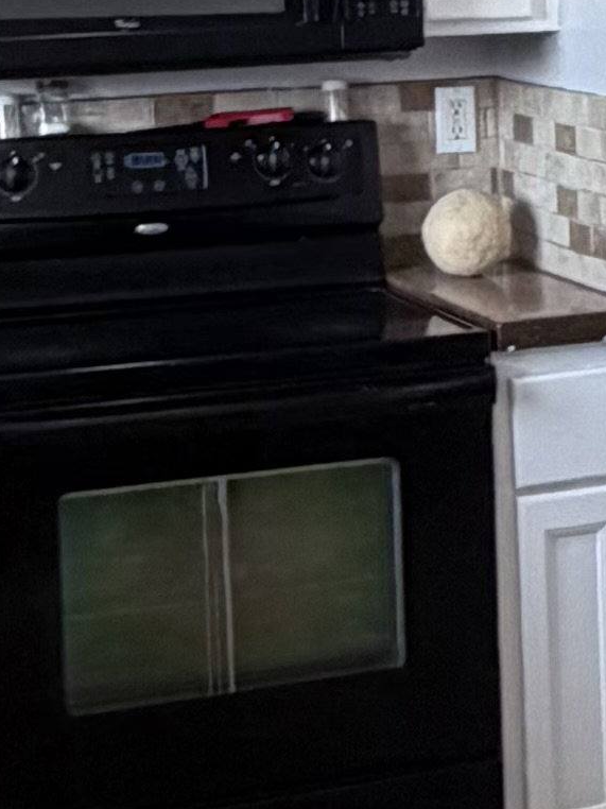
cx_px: 852
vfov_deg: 18.5
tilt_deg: -6.2
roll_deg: +1.4
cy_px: 131
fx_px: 2452
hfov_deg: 13.4
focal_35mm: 105
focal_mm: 2.22
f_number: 2.2
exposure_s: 1/120
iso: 320
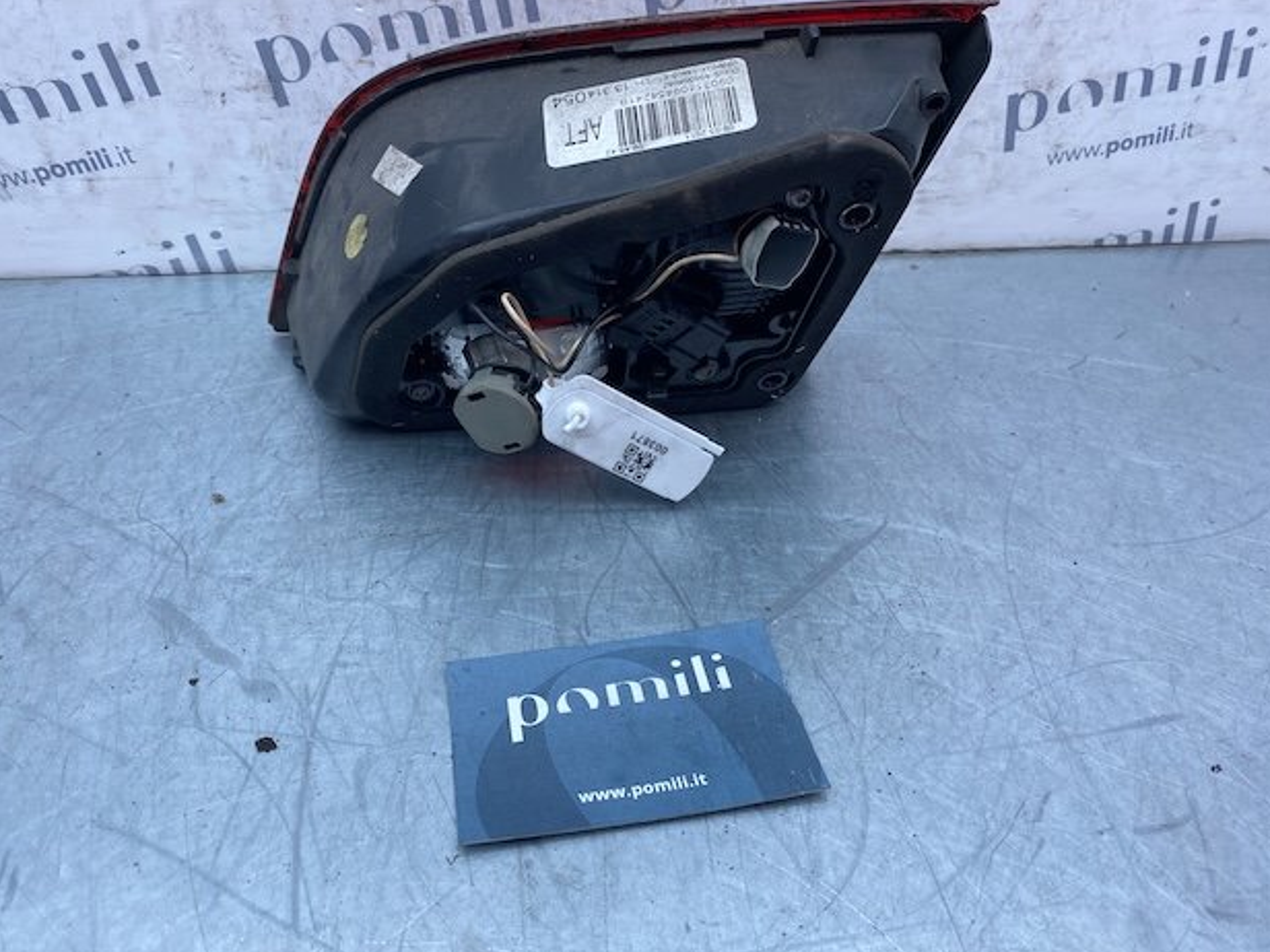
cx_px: 623
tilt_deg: -40.0
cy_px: 488
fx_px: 991
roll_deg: -2.4
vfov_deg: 51.3
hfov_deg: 65.3
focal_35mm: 27
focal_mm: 4.25
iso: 32
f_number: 1.8
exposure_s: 1/597
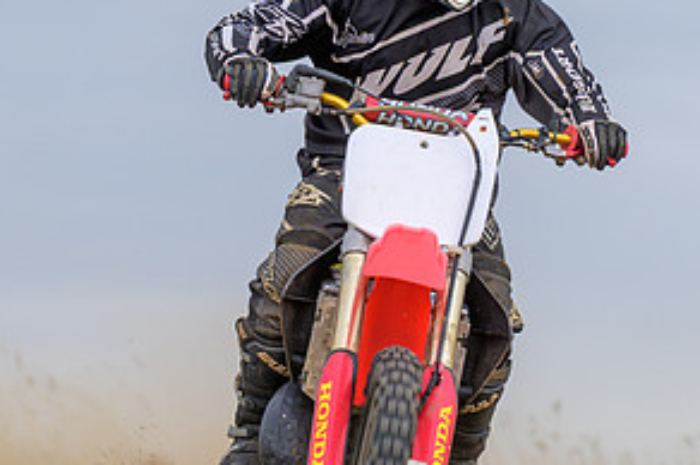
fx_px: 9983
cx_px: 370
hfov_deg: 4.0
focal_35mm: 514
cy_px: 340
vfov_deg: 2.7
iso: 64
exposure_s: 1/320
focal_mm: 145
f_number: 4
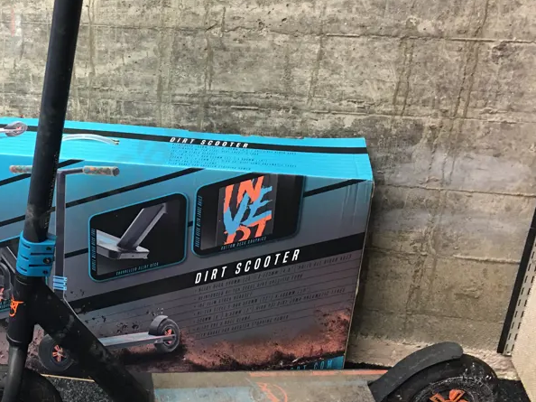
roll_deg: -0.5
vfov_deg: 29.1
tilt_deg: -25.5
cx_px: 117
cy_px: 178
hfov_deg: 37.0
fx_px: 774
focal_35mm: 50
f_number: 2.2
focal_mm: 4.15
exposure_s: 1/17
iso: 100
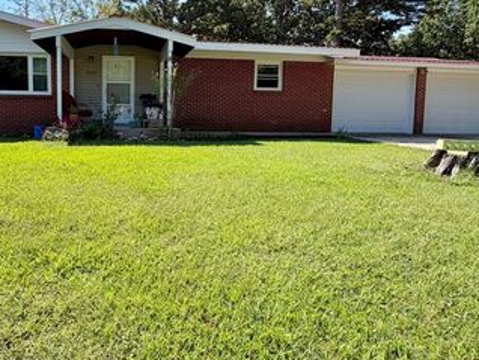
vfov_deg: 60.4
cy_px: 138
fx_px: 305
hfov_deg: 74.3
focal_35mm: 22
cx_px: 164
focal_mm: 2.22
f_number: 2.2
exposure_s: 1/770
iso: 32
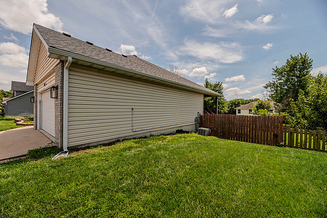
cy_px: 109
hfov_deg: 104.2
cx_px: 164
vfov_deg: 81.2
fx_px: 127
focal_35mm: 14
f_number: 9
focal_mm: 14
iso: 400
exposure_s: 1/640
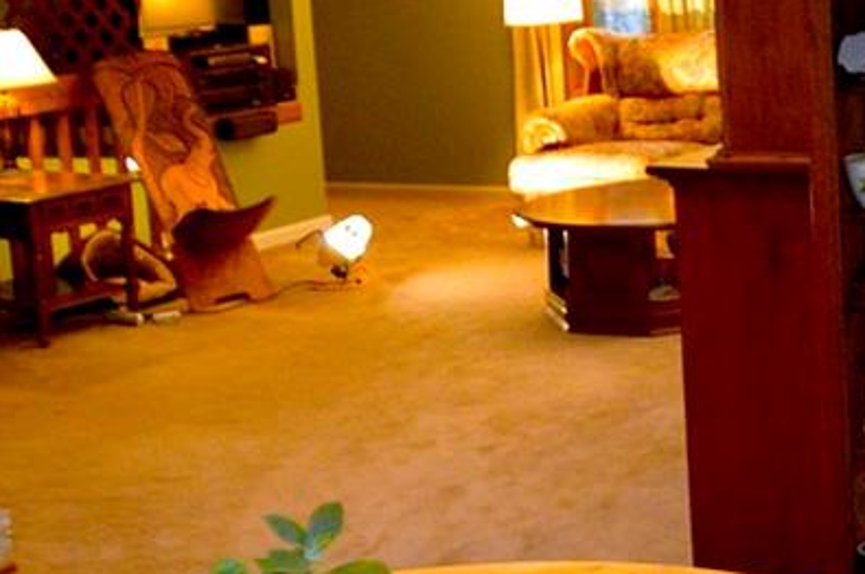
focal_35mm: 70
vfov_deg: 19.3
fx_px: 1679
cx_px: 839
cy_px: 147
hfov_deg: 27.4
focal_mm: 18
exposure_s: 1/60
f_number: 3.5
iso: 1400
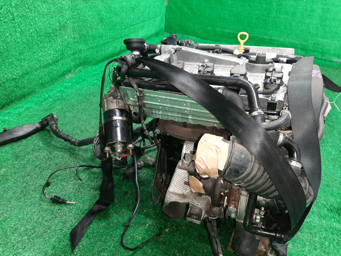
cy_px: 128
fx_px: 256
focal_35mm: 26
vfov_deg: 53.1
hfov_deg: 67.3
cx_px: 170
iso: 178
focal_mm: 3.93
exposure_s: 1/33
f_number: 1.7
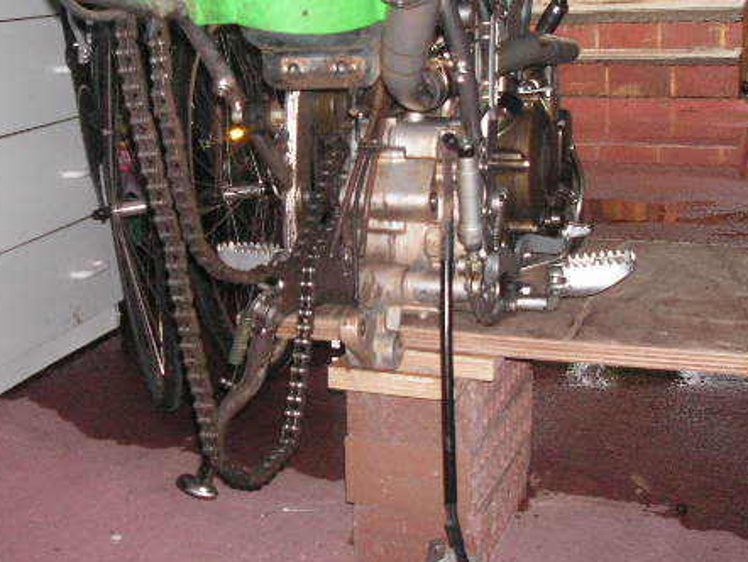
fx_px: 1189
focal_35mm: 55
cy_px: 190
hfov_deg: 34.9
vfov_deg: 26.4
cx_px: 327
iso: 160
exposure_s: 1/45
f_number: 3.3
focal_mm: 6.3
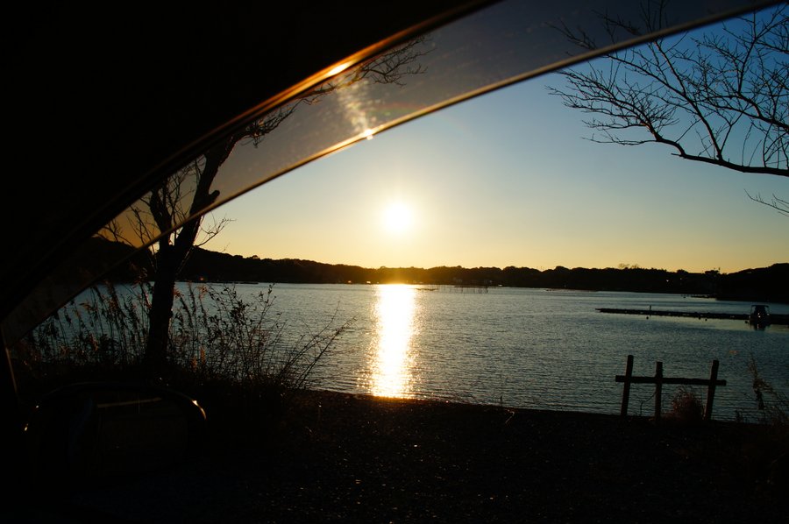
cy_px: 262
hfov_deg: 67.4
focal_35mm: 27
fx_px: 591
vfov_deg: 47.8
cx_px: 394
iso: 200
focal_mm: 18
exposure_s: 1/1000
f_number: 8
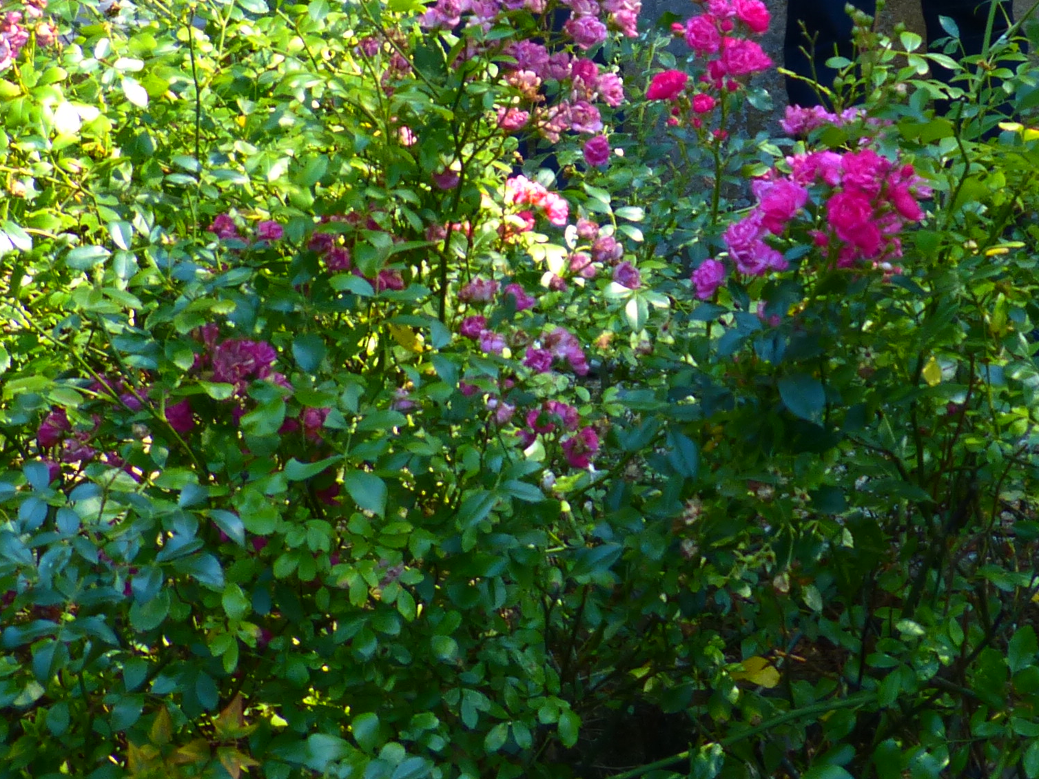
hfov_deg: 17.8
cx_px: 774
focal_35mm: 110
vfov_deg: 13.1
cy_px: -193
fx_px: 3302
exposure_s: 1/80
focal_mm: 6.3
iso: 100
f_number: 3.1
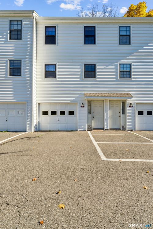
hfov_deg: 63.2
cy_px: 114
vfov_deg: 85.4
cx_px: 76
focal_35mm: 20
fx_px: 124
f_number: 13
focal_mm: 19.5
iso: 400
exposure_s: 1/250
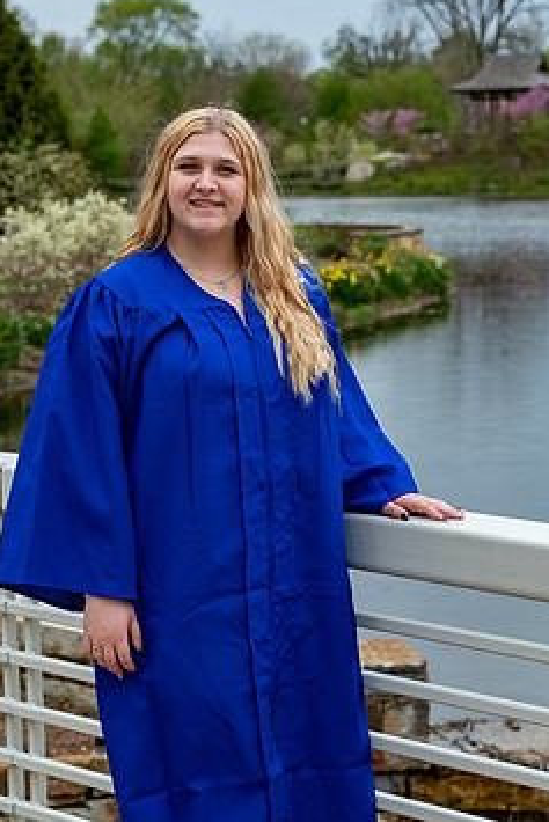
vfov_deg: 21.4
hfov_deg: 14.4
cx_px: 271
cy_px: 456
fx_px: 2171
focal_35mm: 95
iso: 250
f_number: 4.5
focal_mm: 50
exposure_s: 1/400
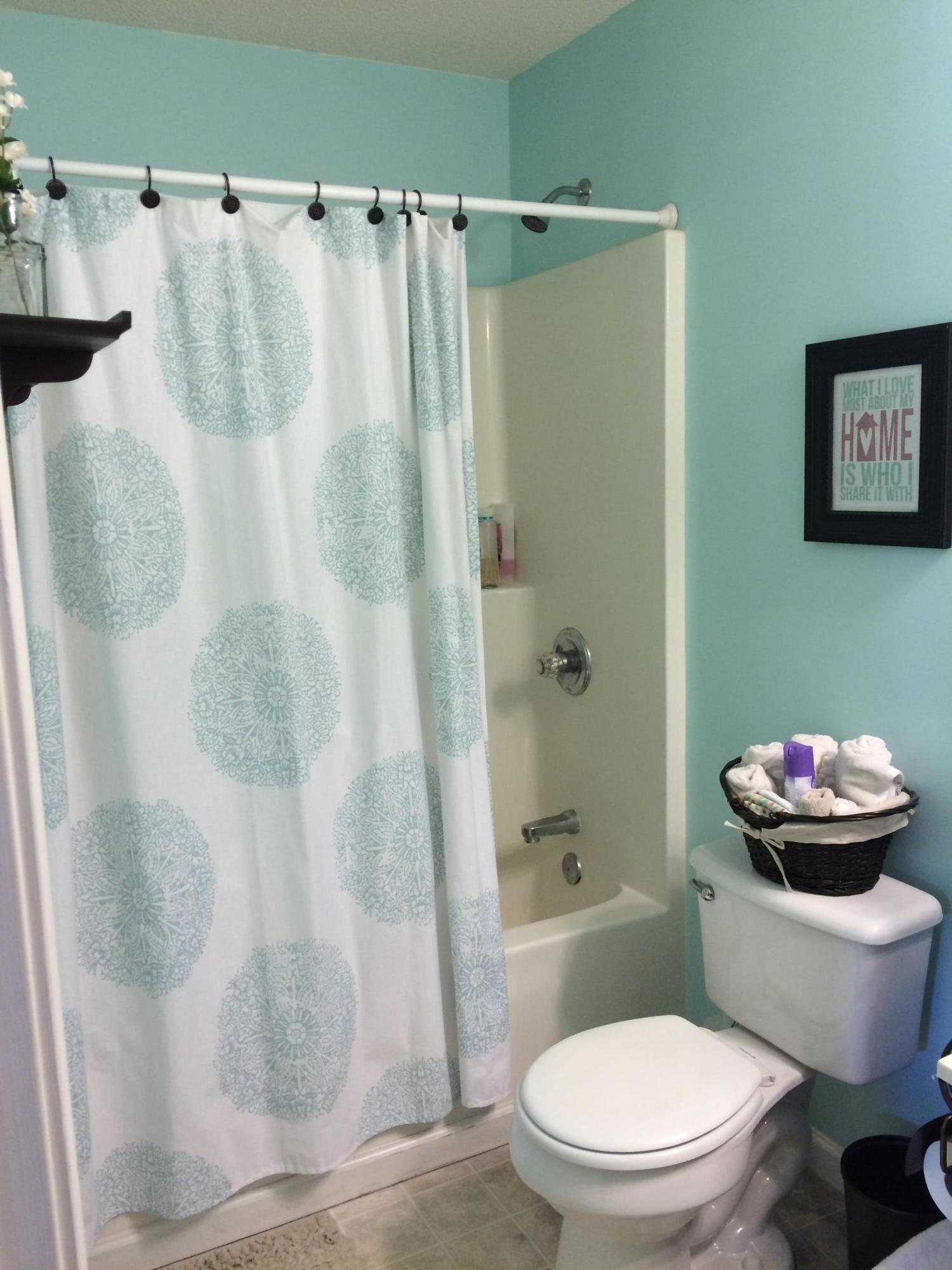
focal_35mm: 29
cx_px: 476
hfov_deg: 48.2
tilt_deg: -7.9
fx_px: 1063
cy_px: 635
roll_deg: +1.6
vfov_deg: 61.7
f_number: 2.2
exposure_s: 1/30
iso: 100
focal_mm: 4.15
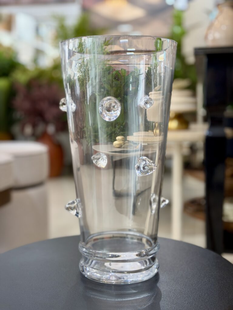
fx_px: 431
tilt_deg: -6.3
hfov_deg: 30.3
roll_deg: +0.1
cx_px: 116
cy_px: 155
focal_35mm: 48
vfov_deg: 39.7
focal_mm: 6.76
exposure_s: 1/60
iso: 80
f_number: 1.78
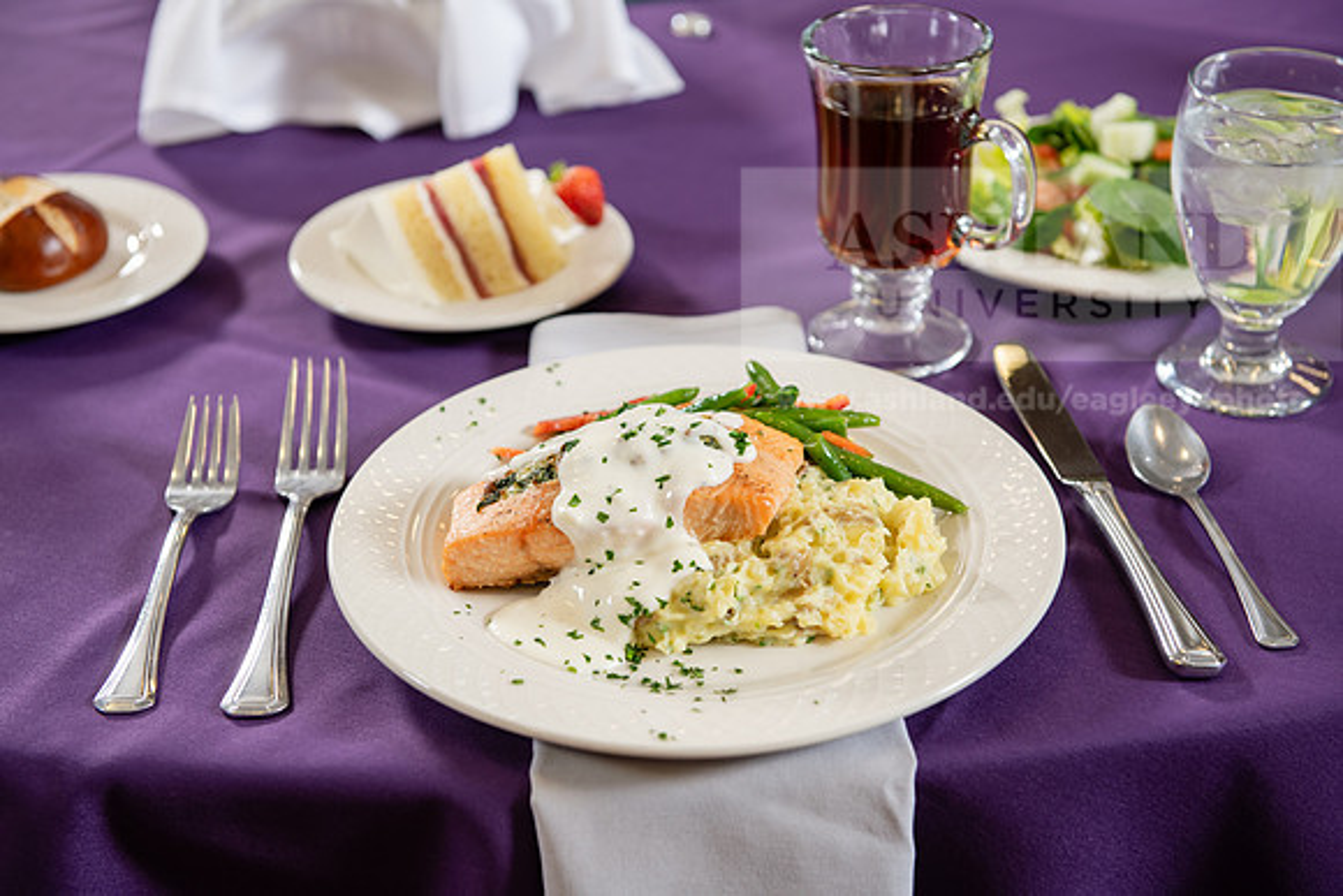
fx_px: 2239
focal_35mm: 60
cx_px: 672
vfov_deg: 22.6
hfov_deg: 33.4
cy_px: 448
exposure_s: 1/160
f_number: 4
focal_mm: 60
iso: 400
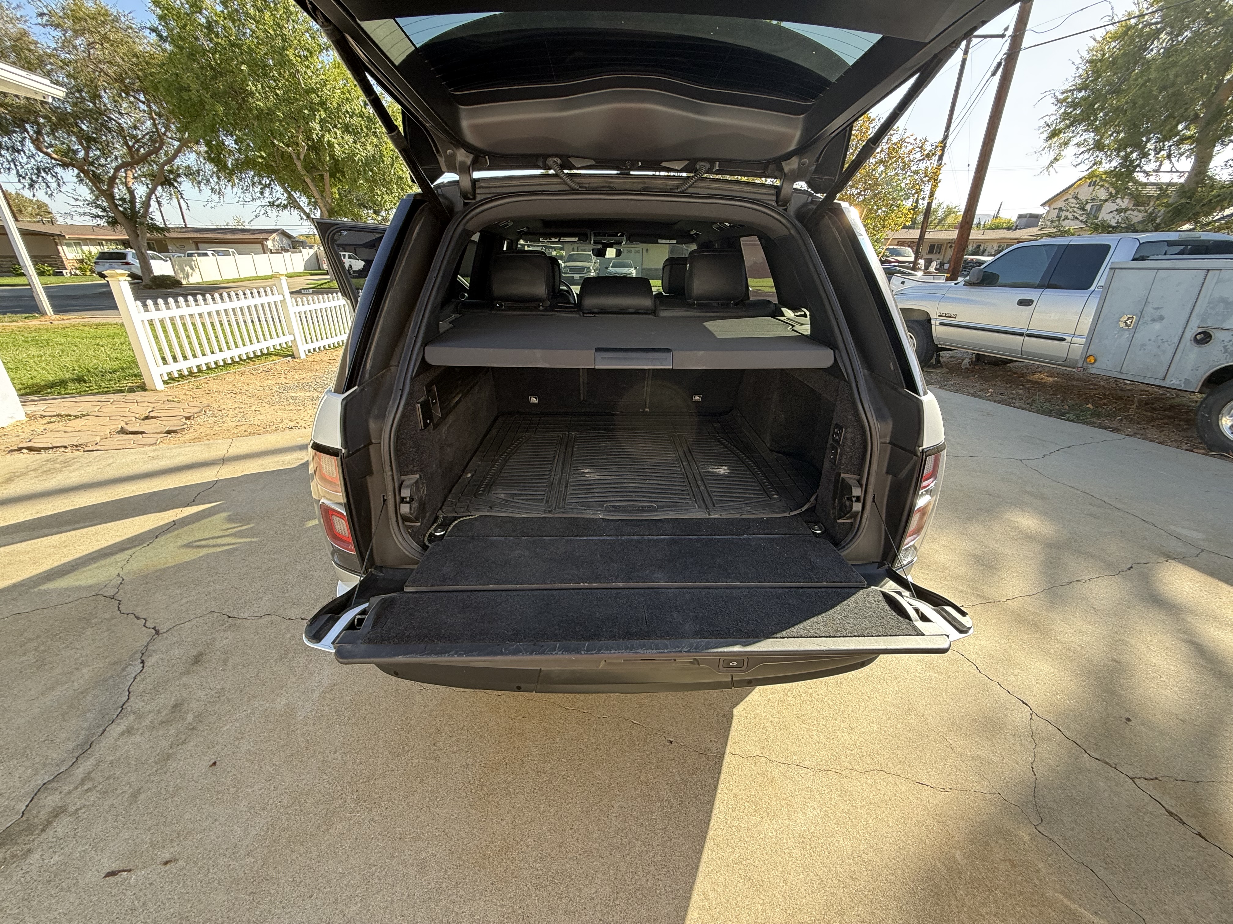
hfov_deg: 102.1
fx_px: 499
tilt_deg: -23.7
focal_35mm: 14
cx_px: 616
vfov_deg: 85.7
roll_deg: -1.7
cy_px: 462
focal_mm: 2.22
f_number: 2.2
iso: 64
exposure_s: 1/141
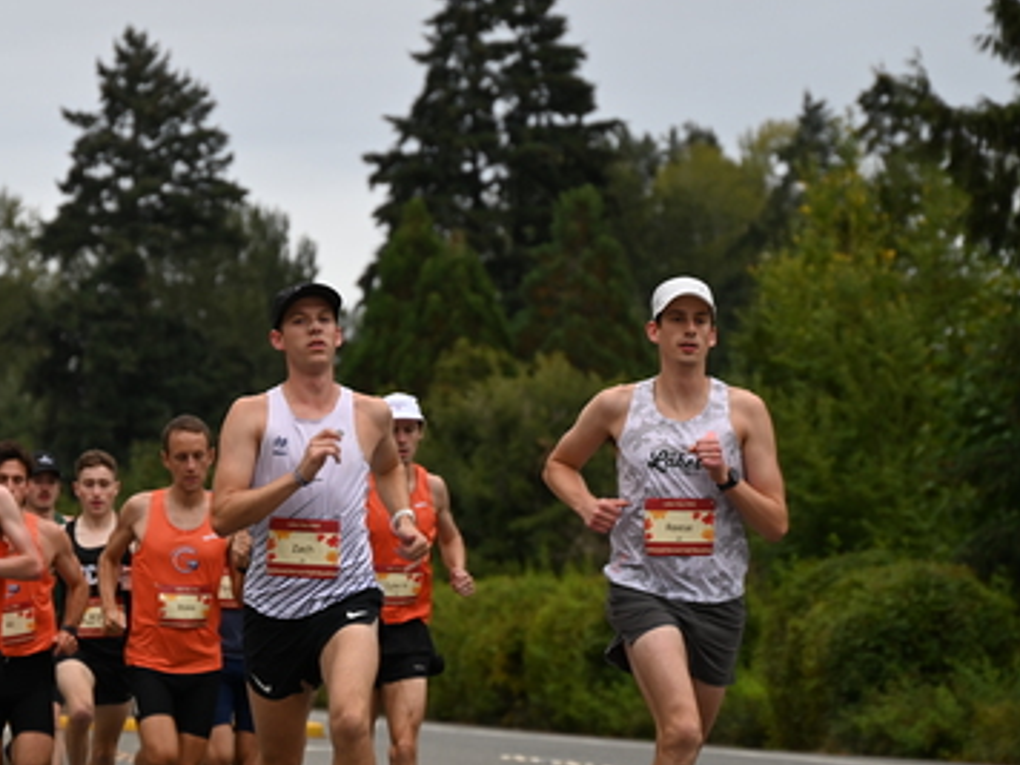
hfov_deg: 9.5
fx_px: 6129
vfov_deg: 7.1
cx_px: 327
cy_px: 408
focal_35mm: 208
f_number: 6.3
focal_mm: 140
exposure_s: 1/250
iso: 450
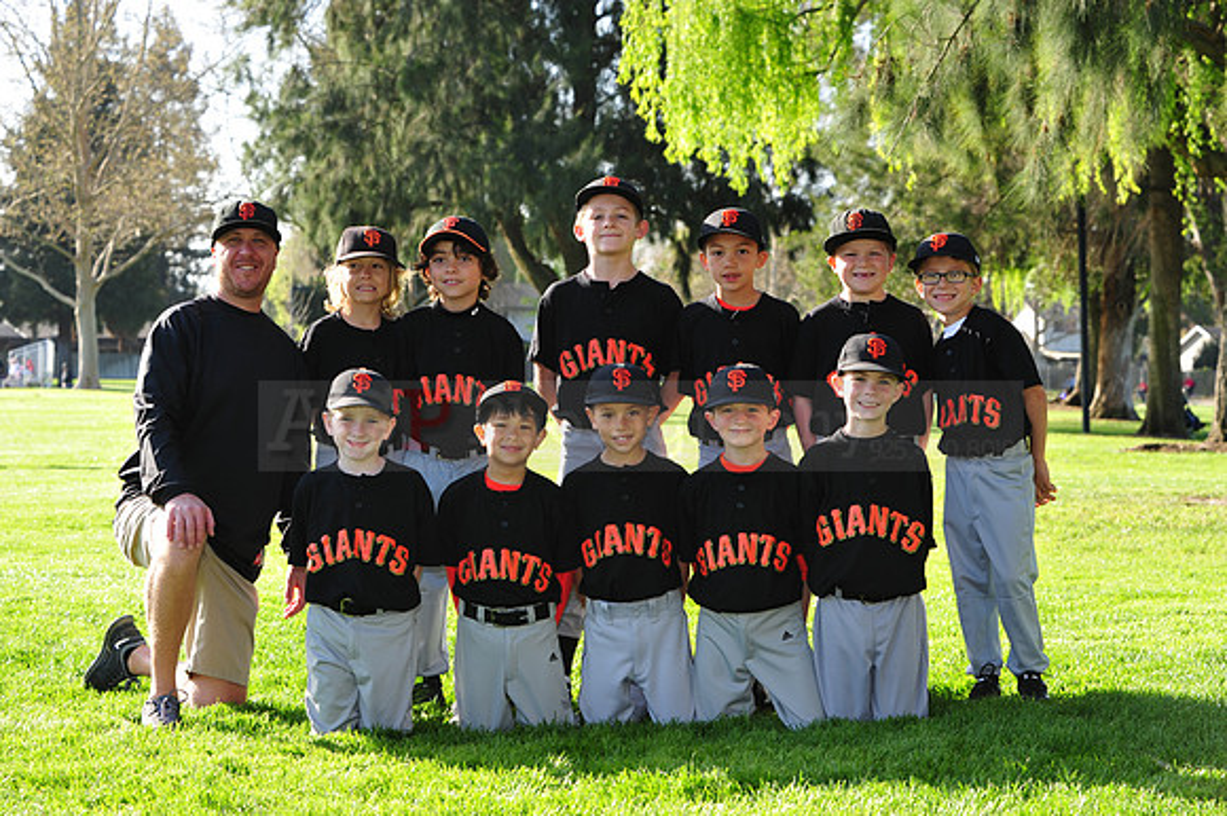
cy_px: 408
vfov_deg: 15.9
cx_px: 614
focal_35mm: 86
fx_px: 2929
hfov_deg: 23.7
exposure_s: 1/160
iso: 250
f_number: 8
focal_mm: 86
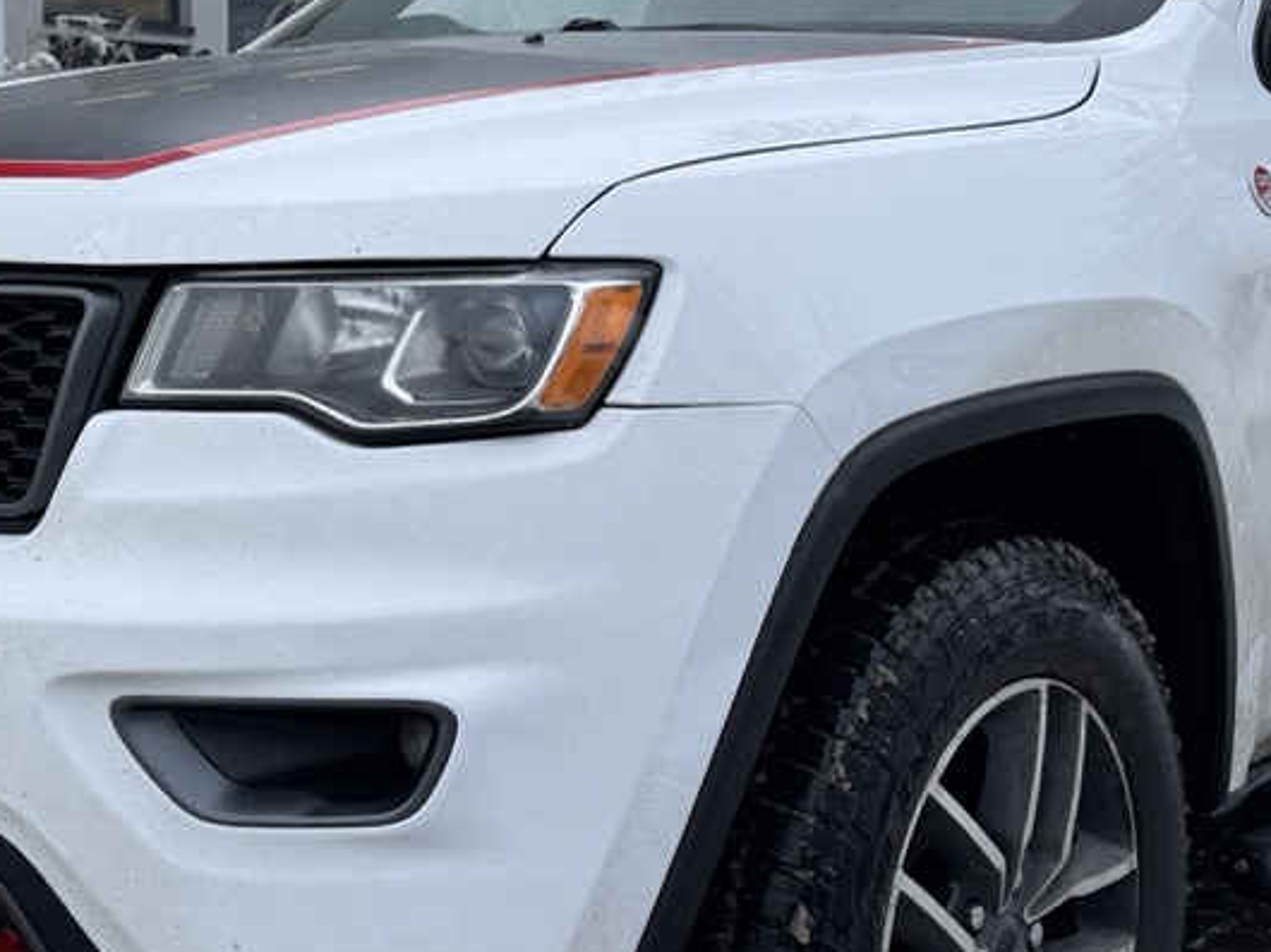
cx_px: 429
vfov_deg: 25.2
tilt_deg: -4.9
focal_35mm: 58
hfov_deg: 33.0
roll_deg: -0.3
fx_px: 2129
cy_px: 388
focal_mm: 6.76
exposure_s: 1/693
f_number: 1.78
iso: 80
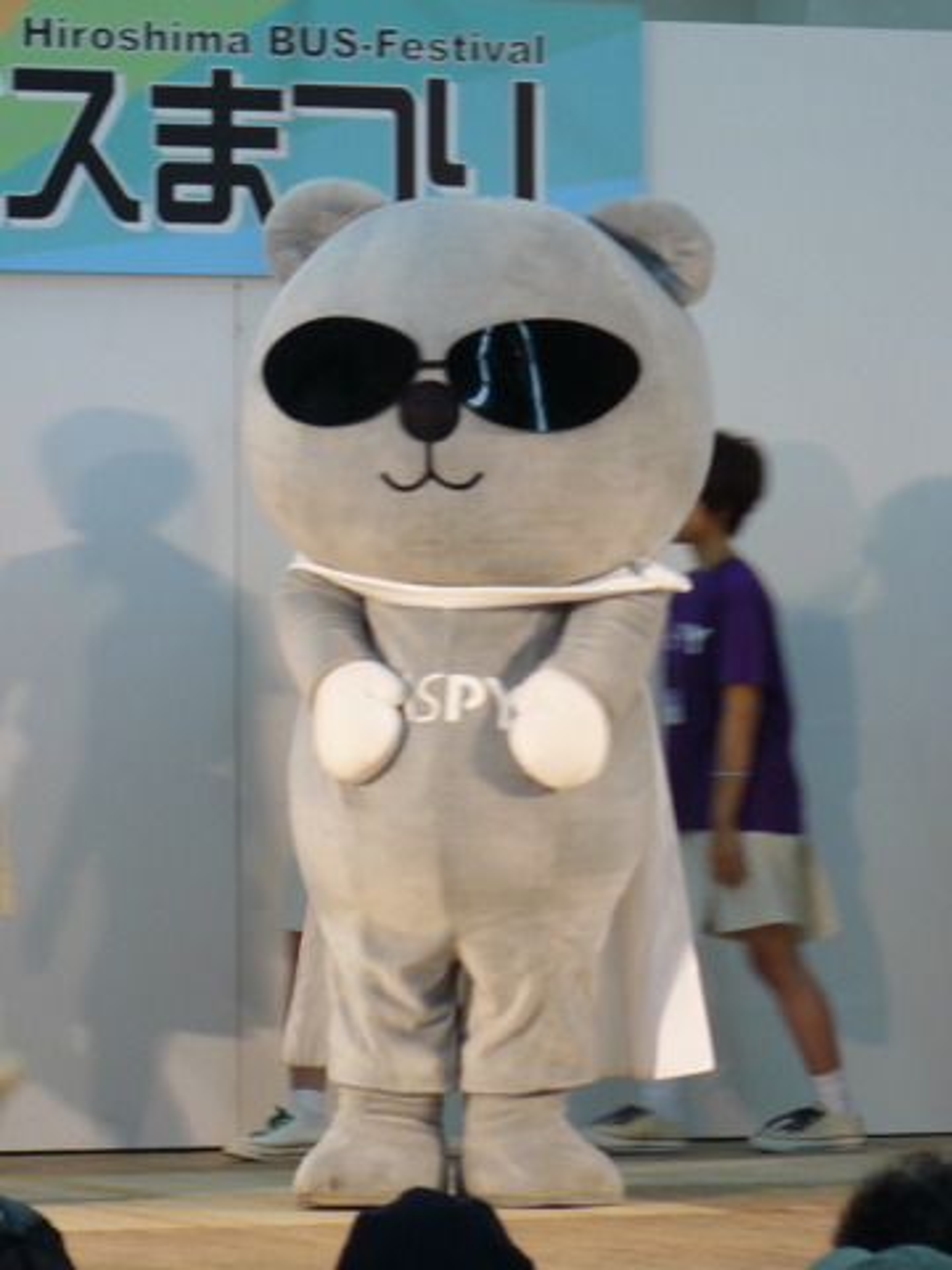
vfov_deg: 9.2
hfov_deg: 6.9
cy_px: 635
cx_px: 476
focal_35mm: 216
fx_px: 7920
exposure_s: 1/30
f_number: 3.3
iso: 100
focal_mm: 24.1
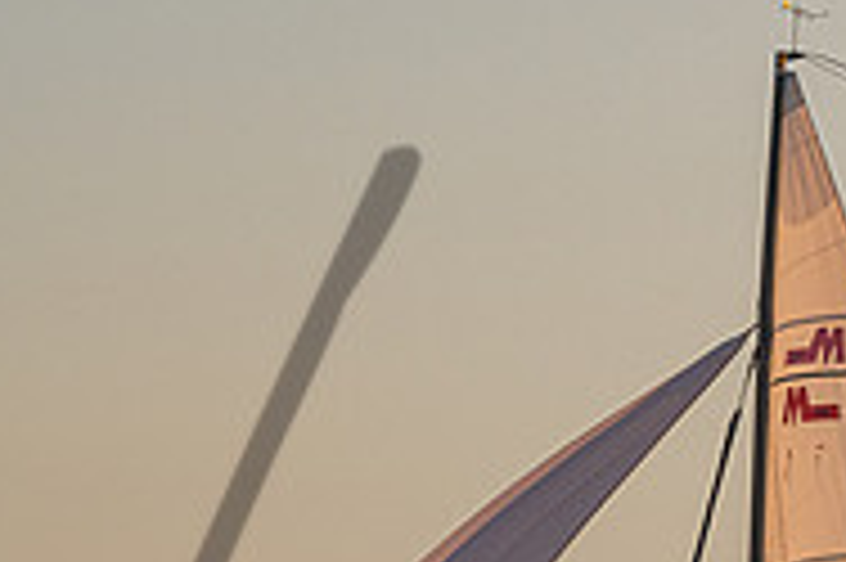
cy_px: 674
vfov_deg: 2.2
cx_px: 999
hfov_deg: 3.2
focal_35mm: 637
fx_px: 14956
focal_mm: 180
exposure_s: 1/320
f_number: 7.1
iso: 250
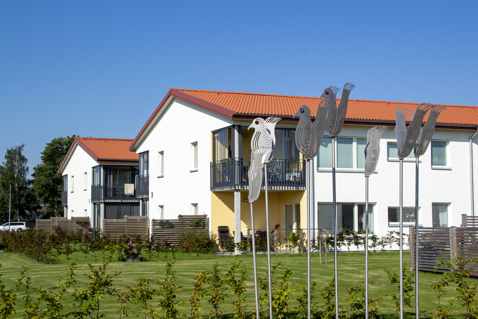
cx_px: 239
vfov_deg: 23.8
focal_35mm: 57
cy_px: 160
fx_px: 757
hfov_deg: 35.1
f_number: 9
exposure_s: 1/320
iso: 100
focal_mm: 38
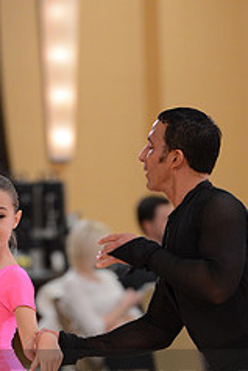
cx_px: 158
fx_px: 5035
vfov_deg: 4.2
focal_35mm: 488
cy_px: 402
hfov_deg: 2.8
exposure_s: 1/250
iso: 2500
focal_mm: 200
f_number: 2.8
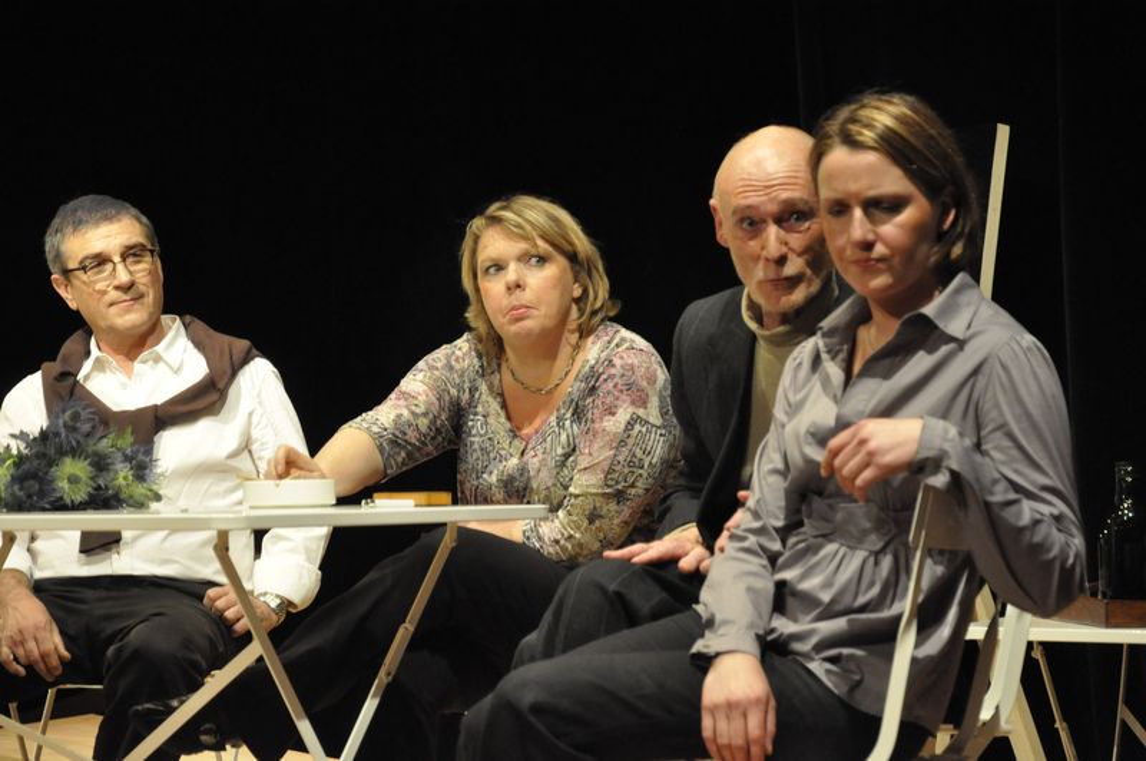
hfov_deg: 15.2
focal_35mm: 135
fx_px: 4291
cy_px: 380
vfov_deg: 10.1
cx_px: 573
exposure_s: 1/60
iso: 3200
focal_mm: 90
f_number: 5.6
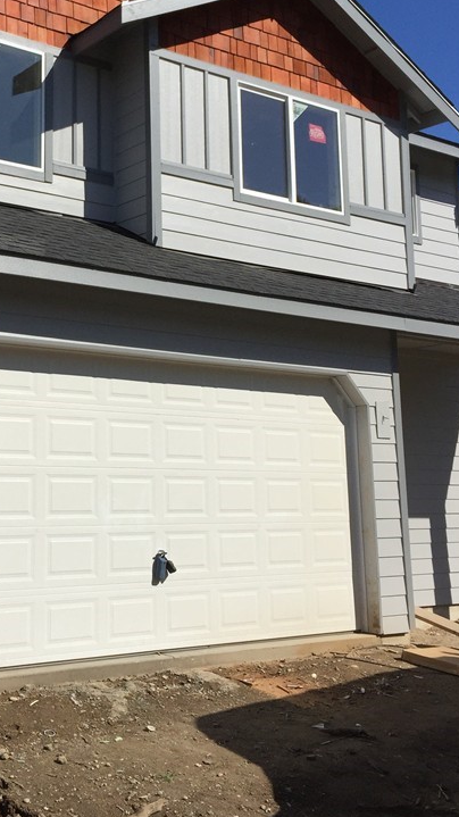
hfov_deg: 26.0
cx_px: 92
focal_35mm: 45
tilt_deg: +10.2
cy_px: 311
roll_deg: -0.5
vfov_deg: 45.1
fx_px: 974
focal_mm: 4.15
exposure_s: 1/4950
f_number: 2.2
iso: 32
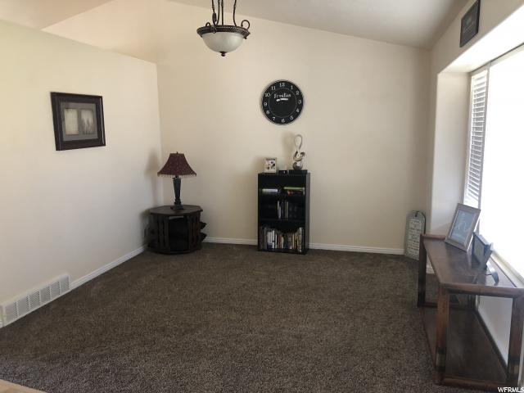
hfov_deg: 63.4
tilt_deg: -7.7
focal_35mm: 28
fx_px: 424
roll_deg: +0.4
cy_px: 196
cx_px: 262
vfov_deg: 49.7
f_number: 1.8
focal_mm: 3.99
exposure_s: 1/15
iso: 50
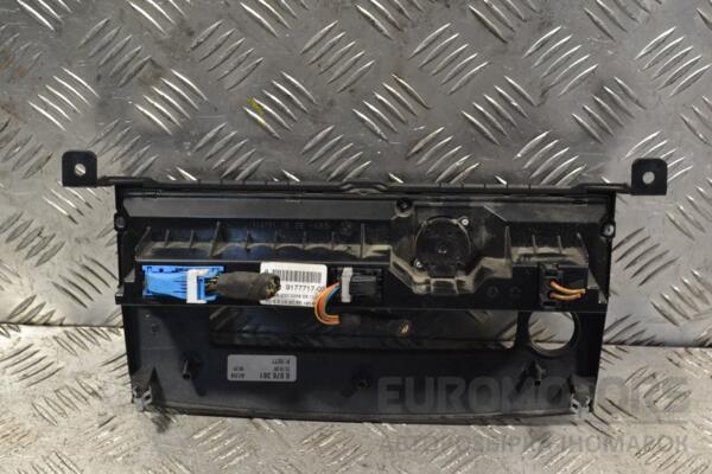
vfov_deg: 19.7
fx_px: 1365
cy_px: 237
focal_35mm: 69
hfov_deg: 29.2
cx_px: 356
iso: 3200
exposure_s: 1/250
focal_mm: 46
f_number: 8
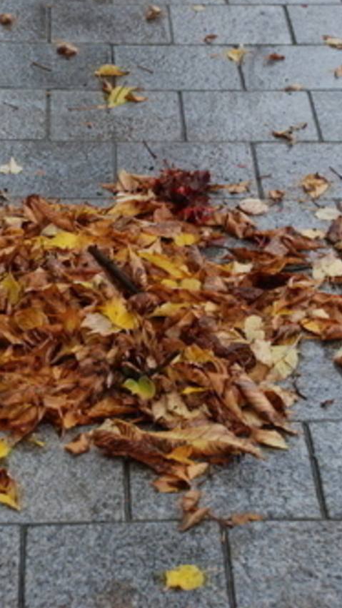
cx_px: 183
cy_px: 303
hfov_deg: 9.9
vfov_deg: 17.4
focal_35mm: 123
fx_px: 1984
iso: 400
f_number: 5
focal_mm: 52
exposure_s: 1/180
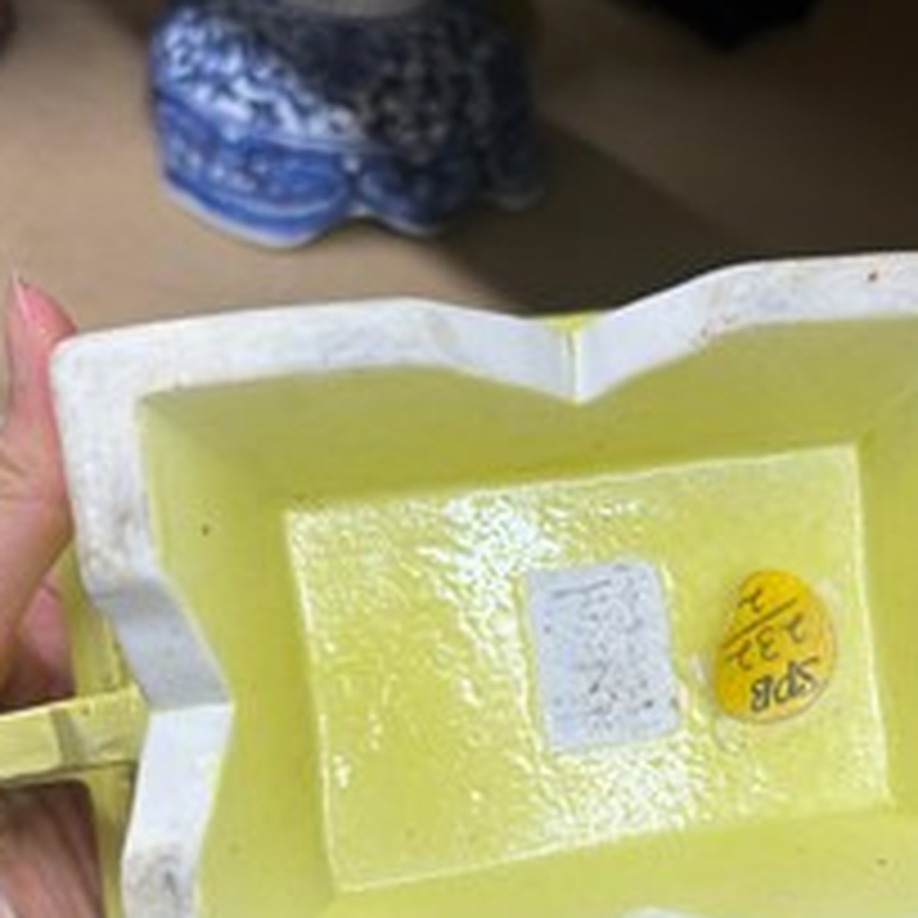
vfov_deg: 36.7
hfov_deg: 37.2
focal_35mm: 45
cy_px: 680
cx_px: 608
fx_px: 1350
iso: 32
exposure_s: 1/136
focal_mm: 5.7
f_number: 1.5
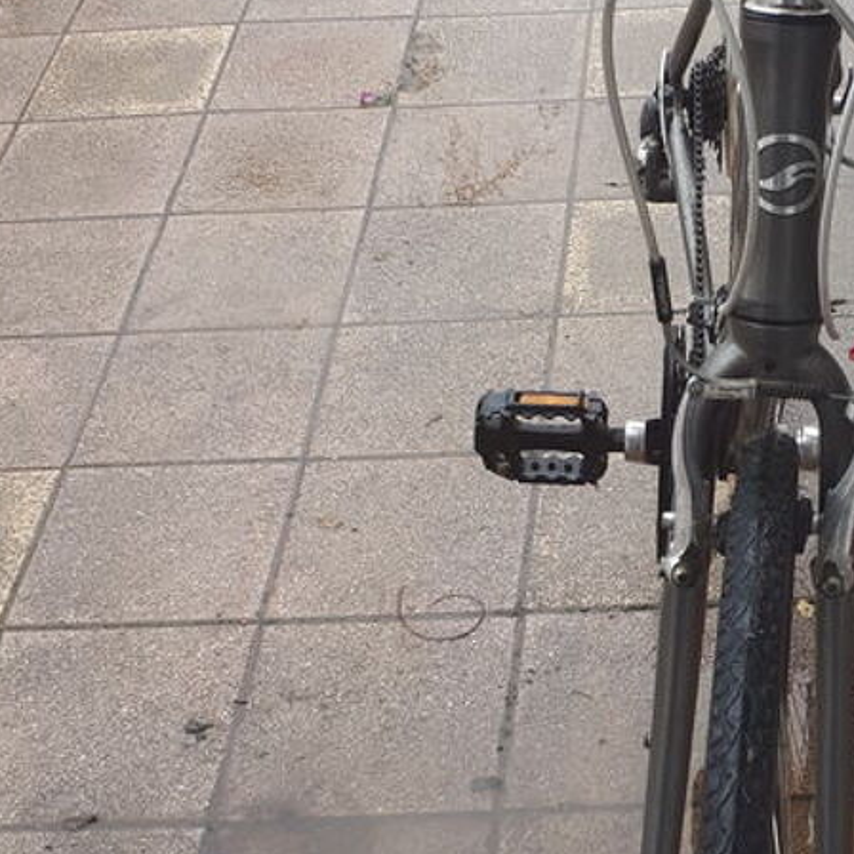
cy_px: 577
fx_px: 1982
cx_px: 785
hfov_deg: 23.6
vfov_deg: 24.2
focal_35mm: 71
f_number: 1.9
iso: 40
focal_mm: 3.6
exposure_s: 1/210
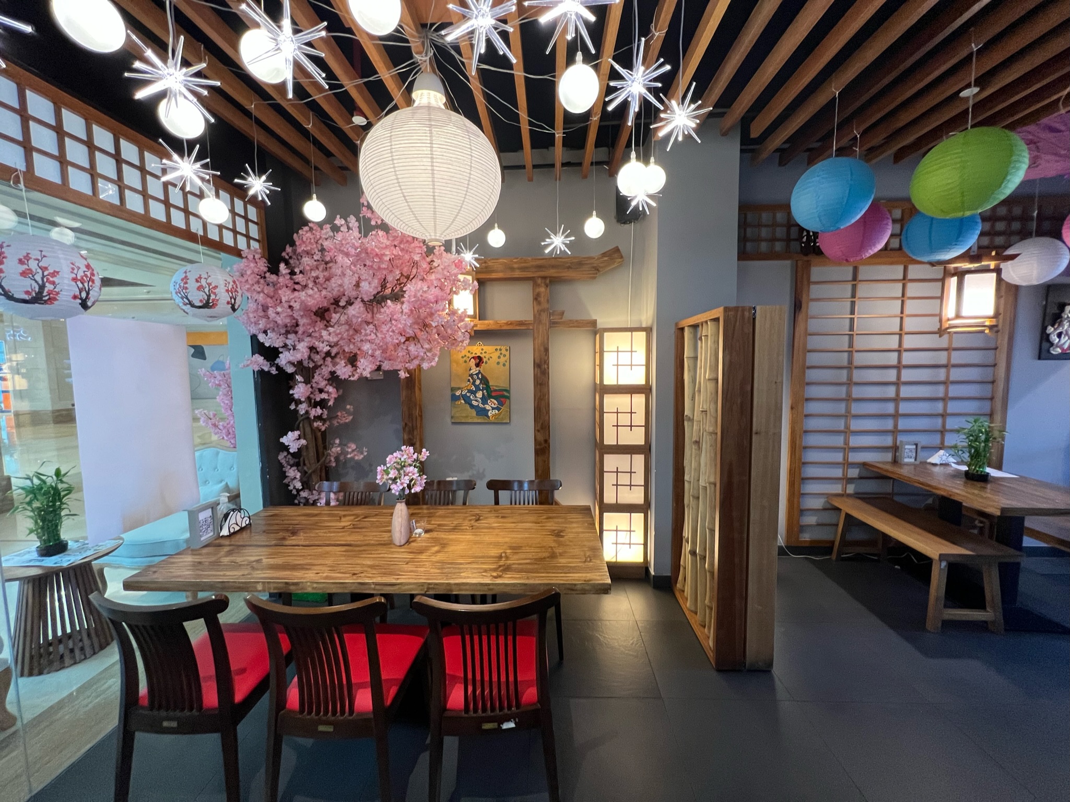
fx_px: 402
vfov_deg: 89.9
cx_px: 535
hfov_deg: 106.2
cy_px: 401
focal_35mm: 13
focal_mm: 1.57
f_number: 1.8
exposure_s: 1/50
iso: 250
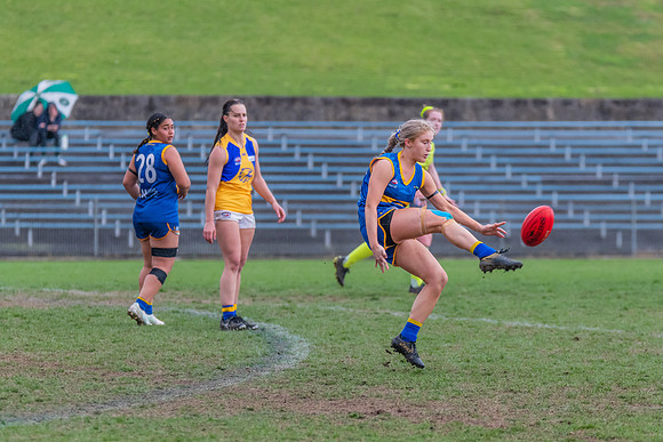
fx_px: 7447
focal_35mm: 404
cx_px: 404
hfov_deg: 5.1
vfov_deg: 3.4
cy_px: 249
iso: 1400
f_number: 5.6
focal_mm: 300
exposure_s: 1/1250
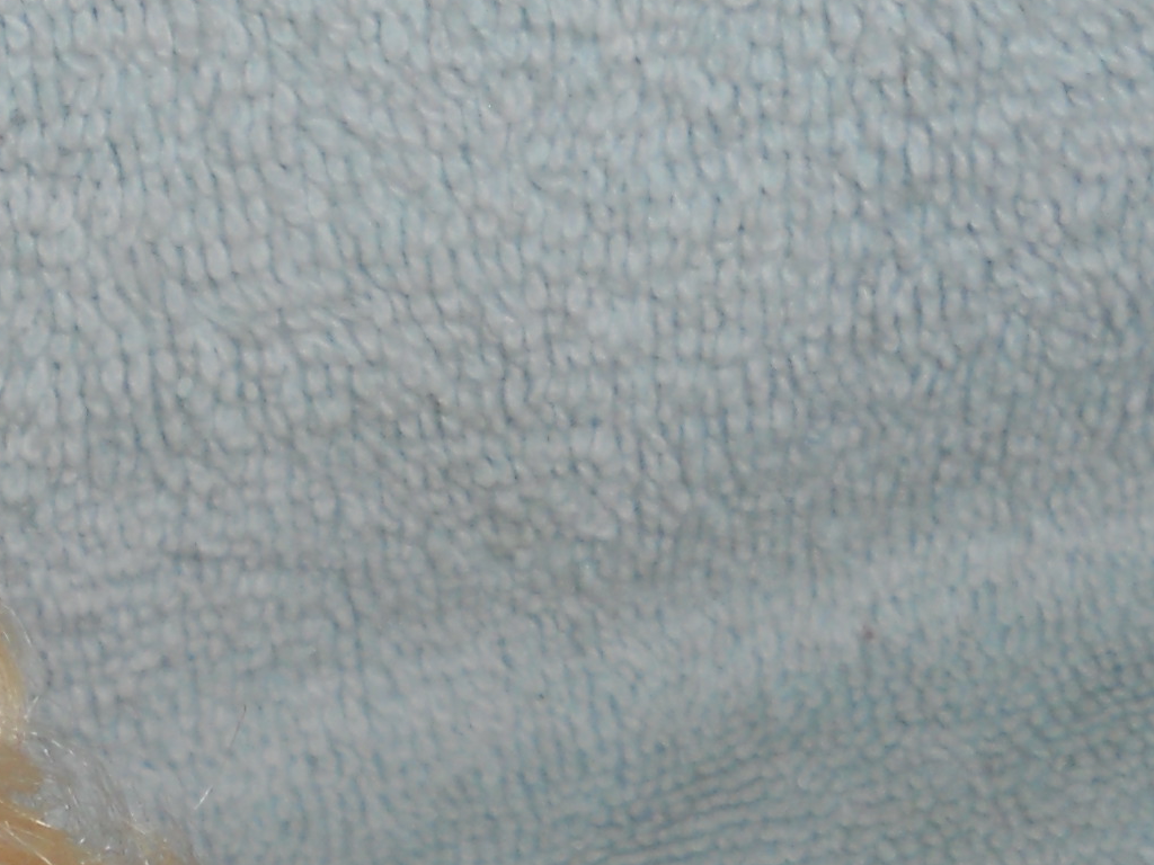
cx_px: 398
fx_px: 4167
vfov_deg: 11.1
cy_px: 1555
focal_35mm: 125
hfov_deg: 15.7
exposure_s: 1/25
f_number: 8.8
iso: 80
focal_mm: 5.8
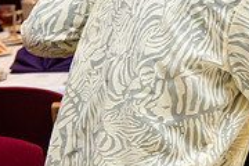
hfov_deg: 13.6
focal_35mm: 142
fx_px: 982
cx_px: 380
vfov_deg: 9.6
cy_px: -21
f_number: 4
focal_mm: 44
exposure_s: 1/200
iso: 1600
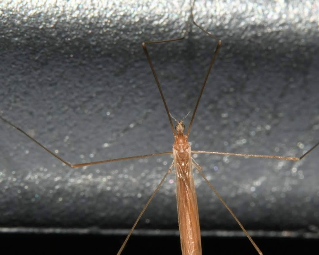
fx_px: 2169
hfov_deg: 8.4
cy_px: 148
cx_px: 160
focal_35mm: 230
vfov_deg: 6.7
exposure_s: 1/60
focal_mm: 105
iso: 250
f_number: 32
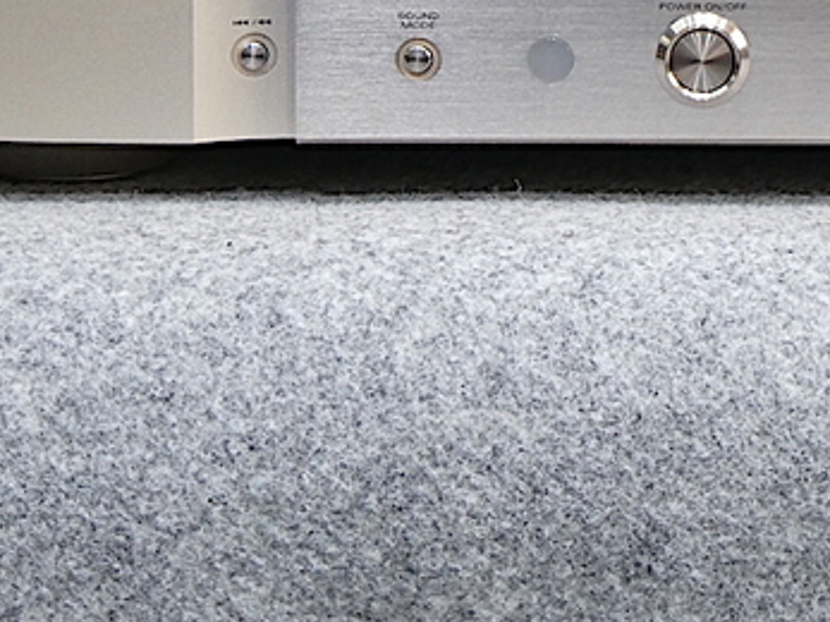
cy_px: -103
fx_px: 6496
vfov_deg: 5.5
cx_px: 703
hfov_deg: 7.3
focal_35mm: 271
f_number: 5
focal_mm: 17.5
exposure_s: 1/15
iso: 200
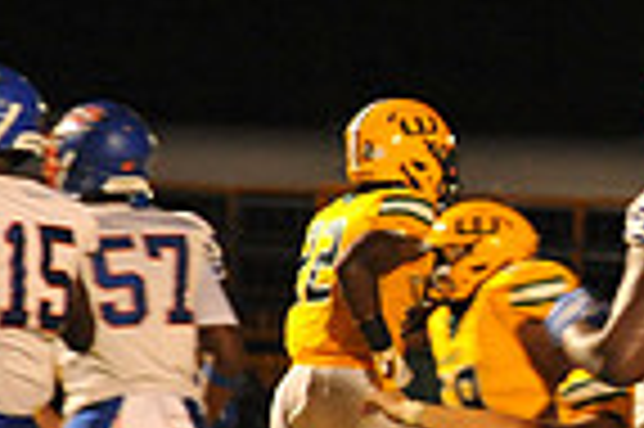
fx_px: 14455
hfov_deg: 2.5
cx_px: 1225
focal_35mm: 809
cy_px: 360
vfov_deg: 1.7
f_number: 5
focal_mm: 200
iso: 3200
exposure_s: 1/160
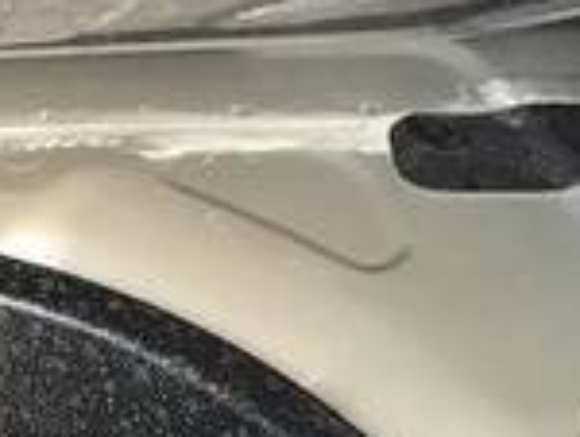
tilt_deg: -54.0
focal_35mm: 123
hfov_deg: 14.9
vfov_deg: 11.2
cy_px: 799
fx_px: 2064
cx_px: -286
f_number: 1.8
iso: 40
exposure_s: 1/23
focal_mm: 3.99
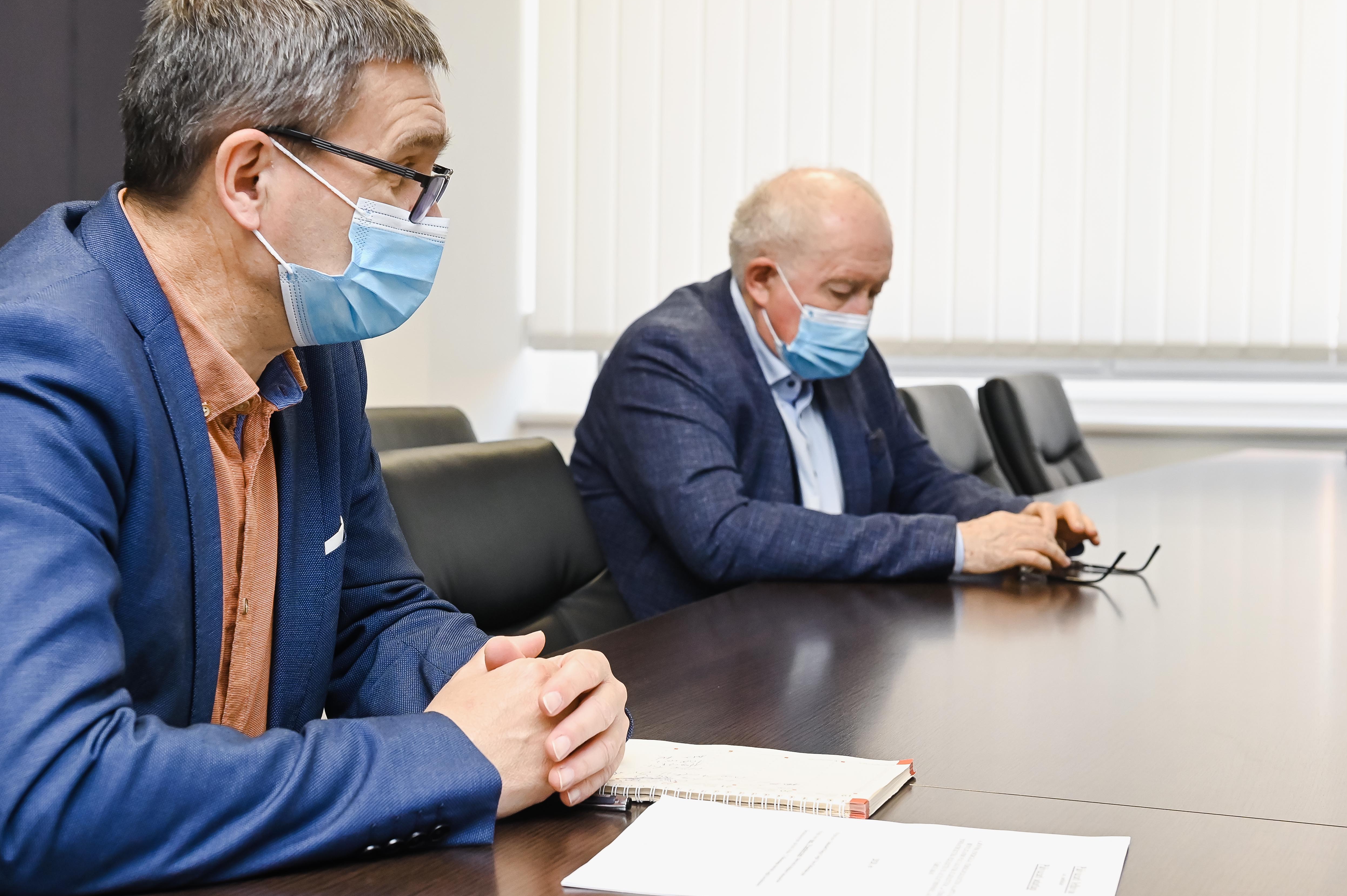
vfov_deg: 23.0
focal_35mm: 59
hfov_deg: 33.9
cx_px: 630
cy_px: 396
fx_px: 2206
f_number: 5.6
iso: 2000
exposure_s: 1/200
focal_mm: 50
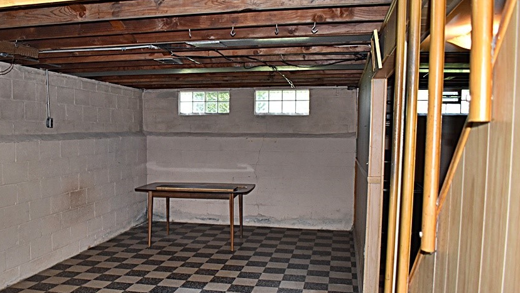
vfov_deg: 33.7
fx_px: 483
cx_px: 209
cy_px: 171
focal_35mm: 35
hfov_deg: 56.2
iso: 1250
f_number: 3.5
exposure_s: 1/125
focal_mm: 18
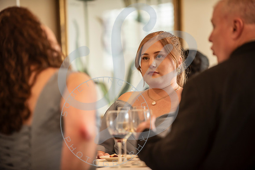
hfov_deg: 12.1
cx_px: 128
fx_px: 1204
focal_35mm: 170
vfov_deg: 8.1
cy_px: 85
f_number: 2.8
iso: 640
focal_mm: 170
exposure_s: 1/250
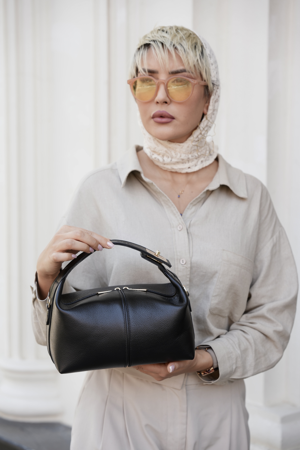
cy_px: 225
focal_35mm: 85
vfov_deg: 23.9
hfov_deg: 16.1
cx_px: 150
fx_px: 1063
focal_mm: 85
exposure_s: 1/100
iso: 100
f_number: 3.5
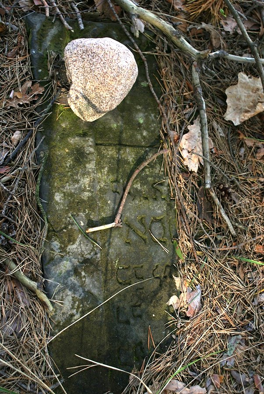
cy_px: 197
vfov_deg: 37.8
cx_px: 132
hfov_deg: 25.8
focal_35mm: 52
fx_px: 576
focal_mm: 35
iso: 100
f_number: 5.6
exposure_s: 1/250
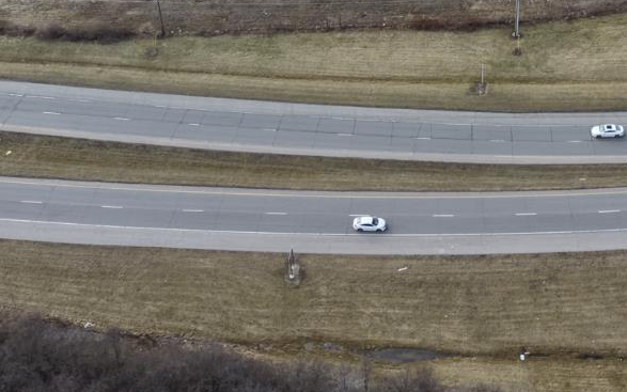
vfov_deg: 18.7
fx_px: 1111
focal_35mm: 65
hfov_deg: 31.2
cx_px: 441
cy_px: -105
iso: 200
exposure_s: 1/1600
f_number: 1.8
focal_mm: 8.67
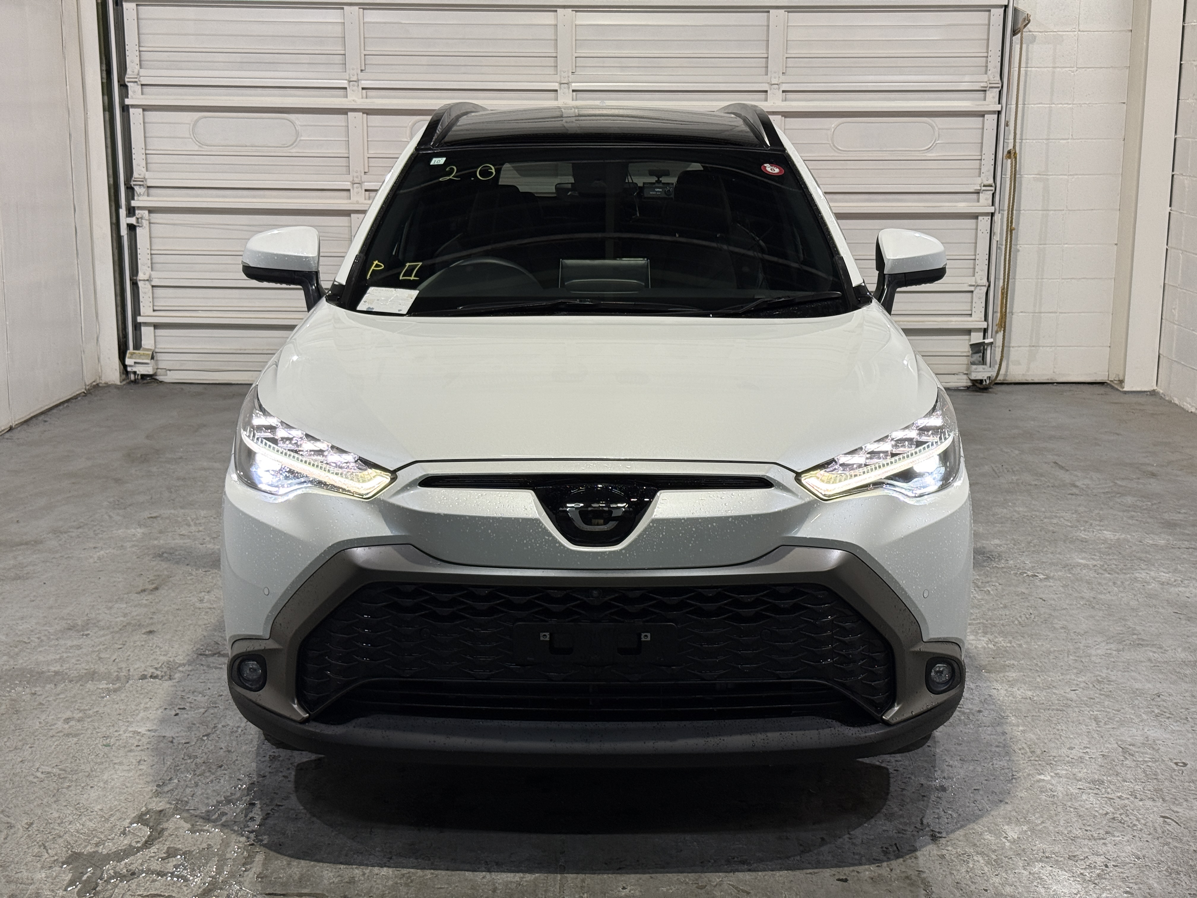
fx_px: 1660
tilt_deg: -10.9
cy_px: 449
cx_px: 598
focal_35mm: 48
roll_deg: -0.6
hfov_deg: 39.7
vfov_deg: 30.3
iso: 64
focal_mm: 6.76
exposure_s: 1/60
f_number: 1.78
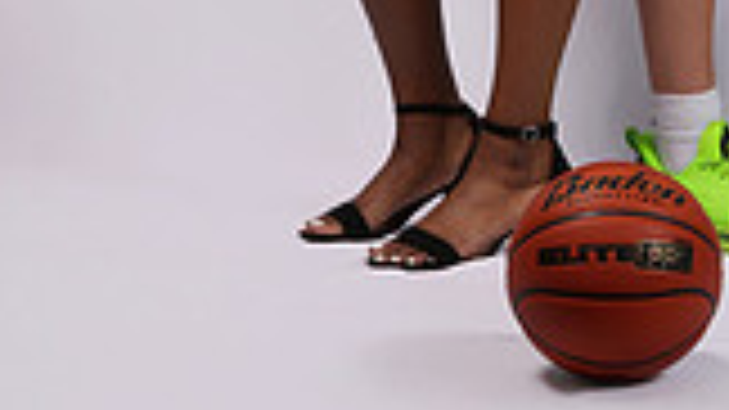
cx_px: 562
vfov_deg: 5.8
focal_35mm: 204
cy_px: -505
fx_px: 3942
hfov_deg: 10.5
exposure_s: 1/125
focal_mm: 70
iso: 160
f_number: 11
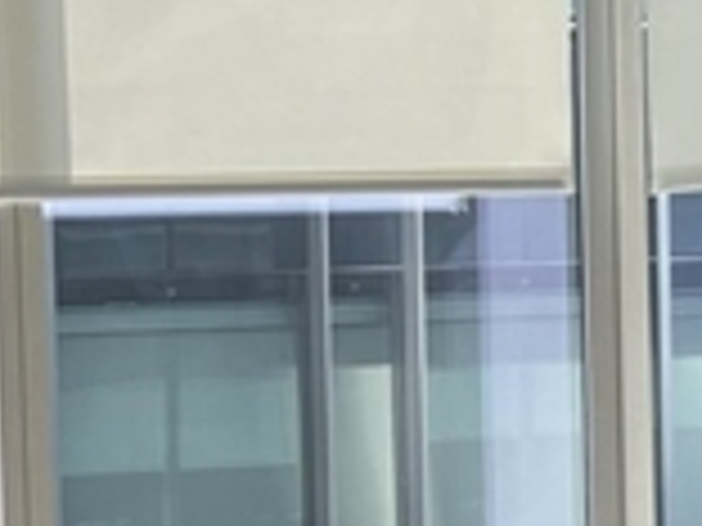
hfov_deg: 11.3
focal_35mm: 171
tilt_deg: -3.0
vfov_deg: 8.5
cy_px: 697
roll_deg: +2.3
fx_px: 3468
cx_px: -153
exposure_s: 1/687
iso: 50
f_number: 1.5
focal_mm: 5.7
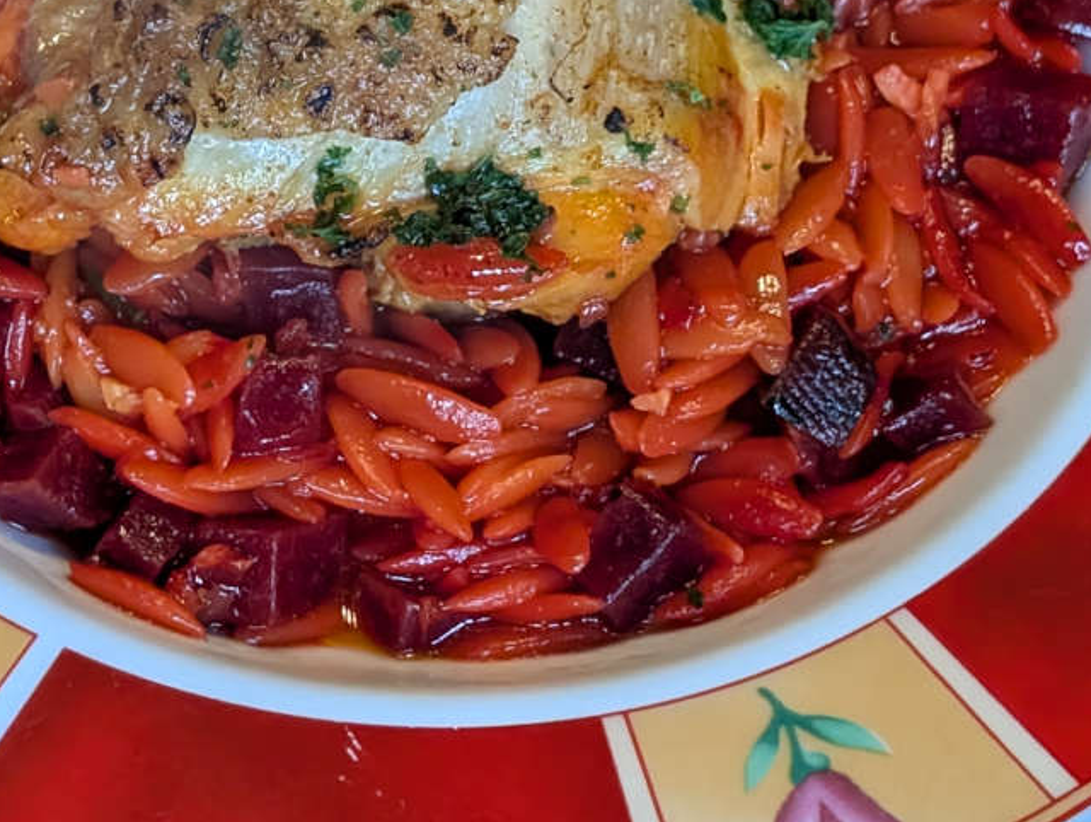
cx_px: 348
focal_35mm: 125
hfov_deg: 15.7
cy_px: 98
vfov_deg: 11.8
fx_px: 3946
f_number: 1.68
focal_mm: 6.9
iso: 247
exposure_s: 1/96.7
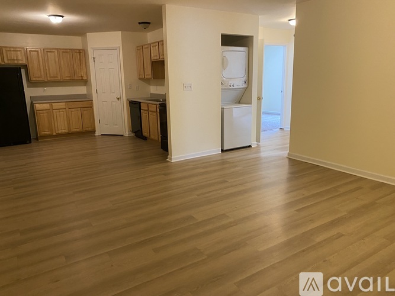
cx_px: 198
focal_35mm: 26
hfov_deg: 67.3
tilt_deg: -13.0
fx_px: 297
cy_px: 148
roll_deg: +0.9
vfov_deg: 53.0
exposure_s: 1/40
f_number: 1.8
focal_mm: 4.25
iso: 400
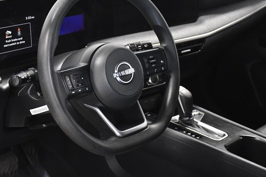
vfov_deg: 20.6
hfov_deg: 30.5
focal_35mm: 66
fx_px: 488
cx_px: 121
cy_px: 68
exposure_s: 1/125
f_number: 4.2
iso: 2500
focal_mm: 34
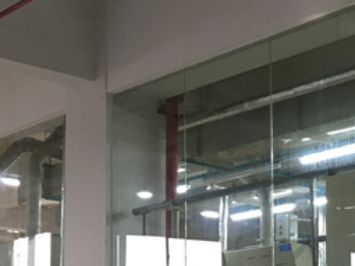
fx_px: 933
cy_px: 301
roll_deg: +1.2
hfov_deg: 20.8
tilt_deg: +6.8
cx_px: 361
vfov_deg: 15.7
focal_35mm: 91
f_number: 2.2
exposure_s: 1/33
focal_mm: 4.15
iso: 100
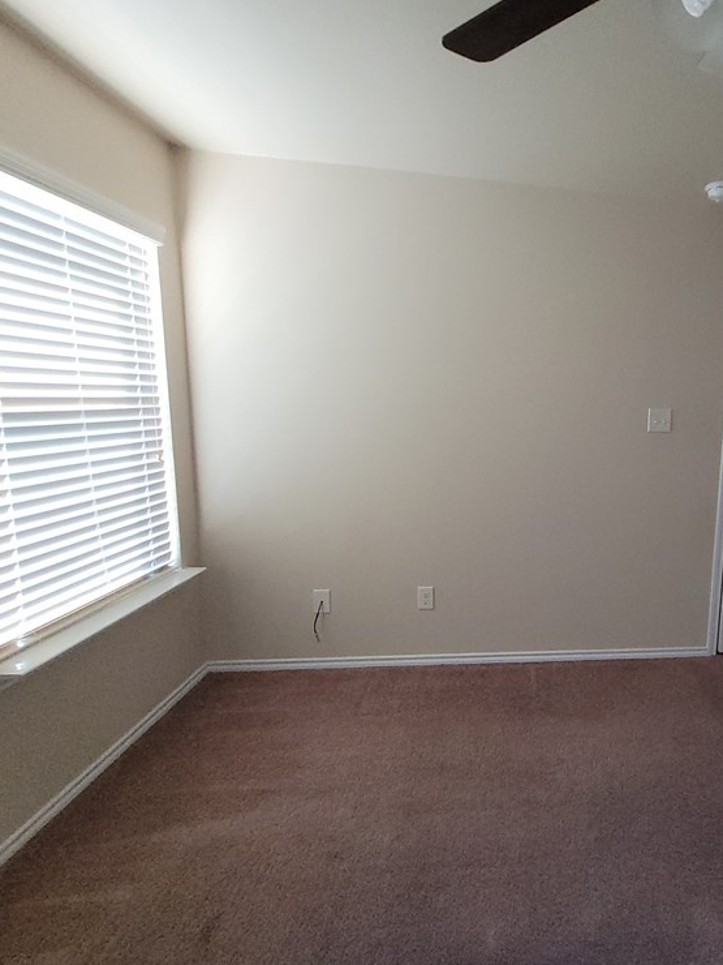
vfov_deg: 87.7
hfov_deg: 65.7
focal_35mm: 18
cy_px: 473
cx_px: 569
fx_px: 501
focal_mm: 1.74
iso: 320
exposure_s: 1/50
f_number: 2.2
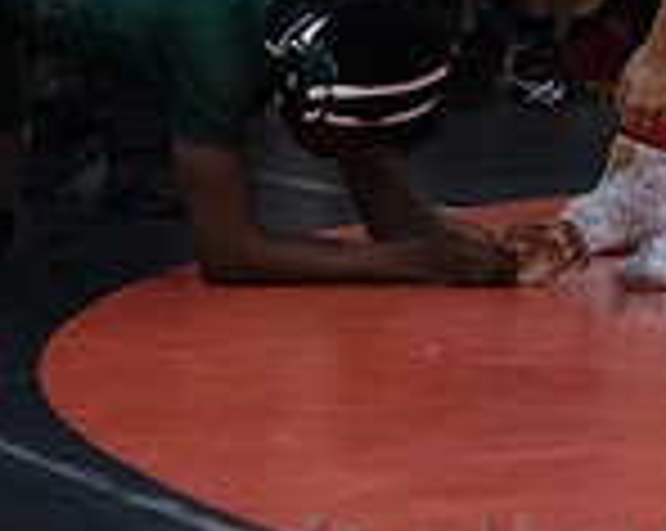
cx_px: 634
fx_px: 4606
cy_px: -200
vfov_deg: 6.5
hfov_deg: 8.2
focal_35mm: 234
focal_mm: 62
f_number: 3.2
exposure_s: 1/400
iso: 5000
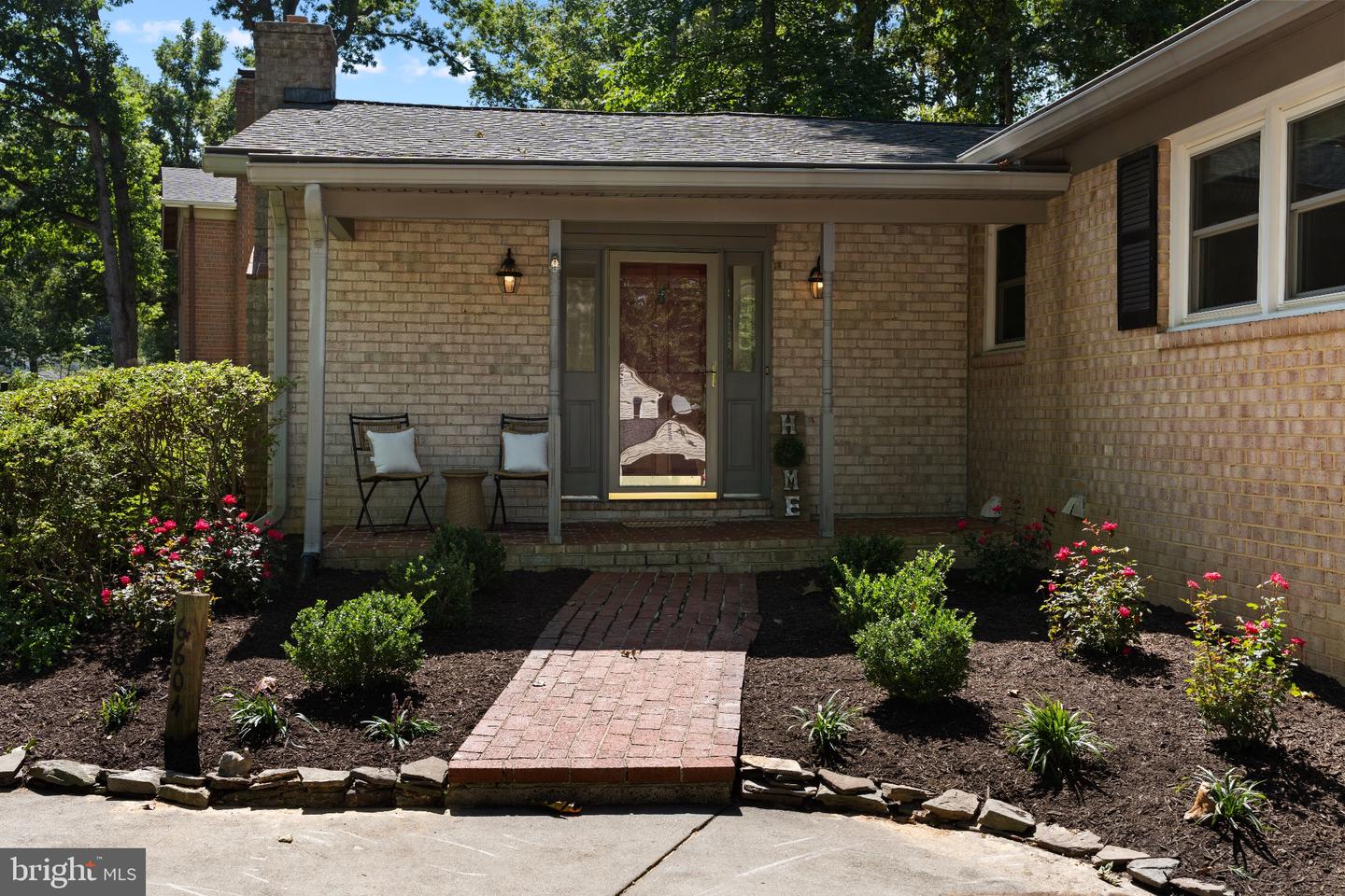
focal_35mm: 34
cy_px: 448
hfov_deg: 55.1
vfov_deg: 38.4
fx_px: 1289
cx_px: 672
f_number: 8
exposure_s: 1/60
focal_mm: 34.5
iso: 100
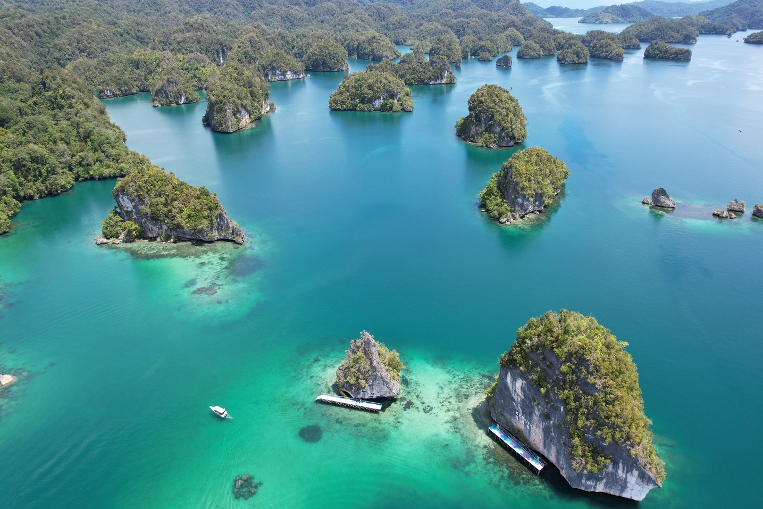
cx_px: 393
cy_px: 251
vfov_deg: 55.1
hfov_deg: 76.1
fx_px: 487
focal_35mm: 23
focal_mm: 8.38
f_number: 2.8
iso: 100
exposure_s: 1/800
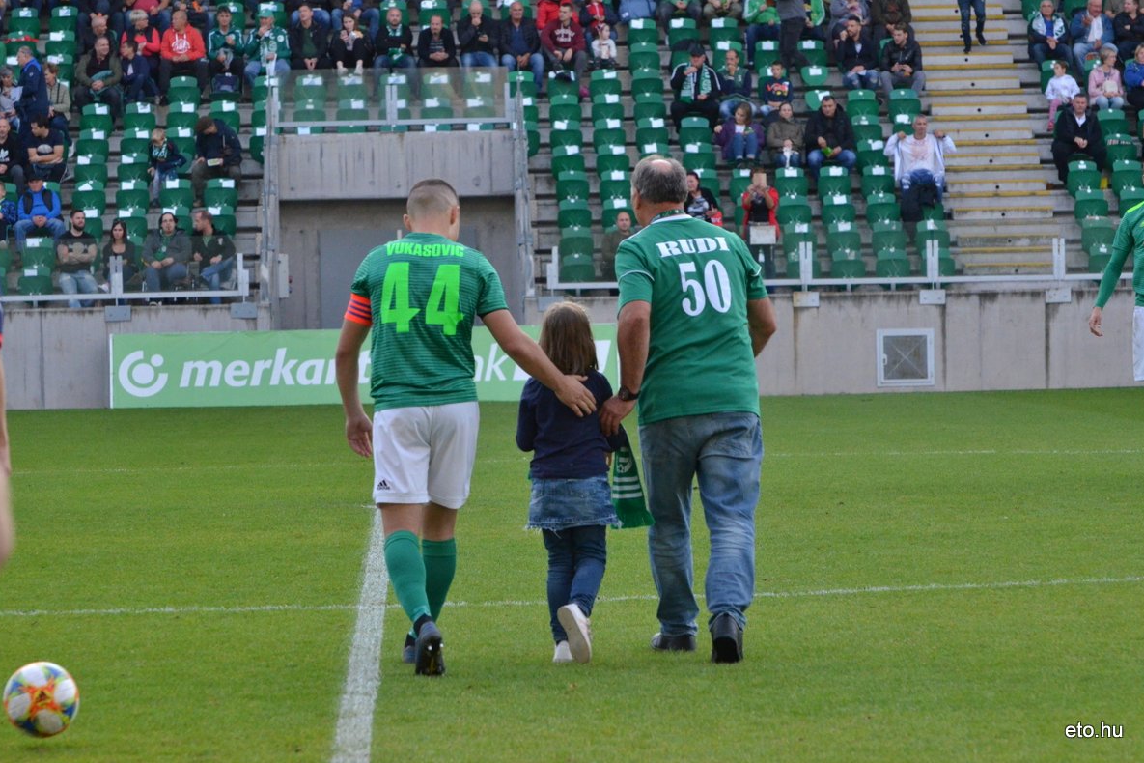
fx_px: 6022
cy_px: 382
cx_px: 572
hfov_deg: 10.9
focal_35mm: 190
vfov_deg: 7.2
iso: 2000
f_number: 7.1
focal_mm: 125
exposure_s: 1/800
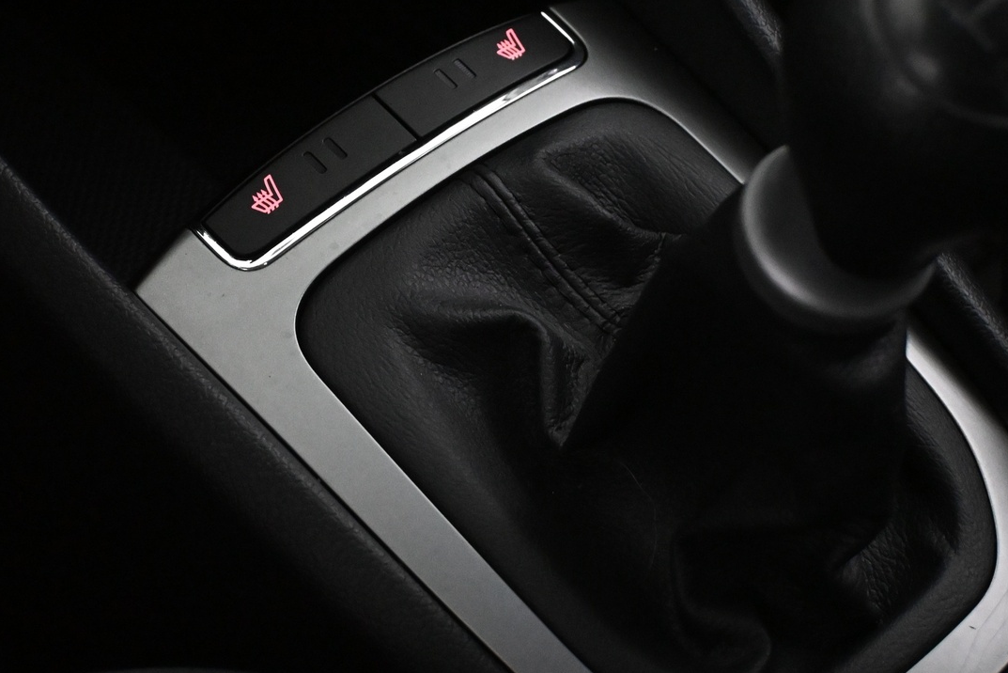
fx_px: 2346
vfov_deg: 16.3
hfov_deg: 24.2
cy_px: 266
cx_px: 457
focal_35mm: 84
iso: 8000
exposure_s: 1/60
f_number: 5.3
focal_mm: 37
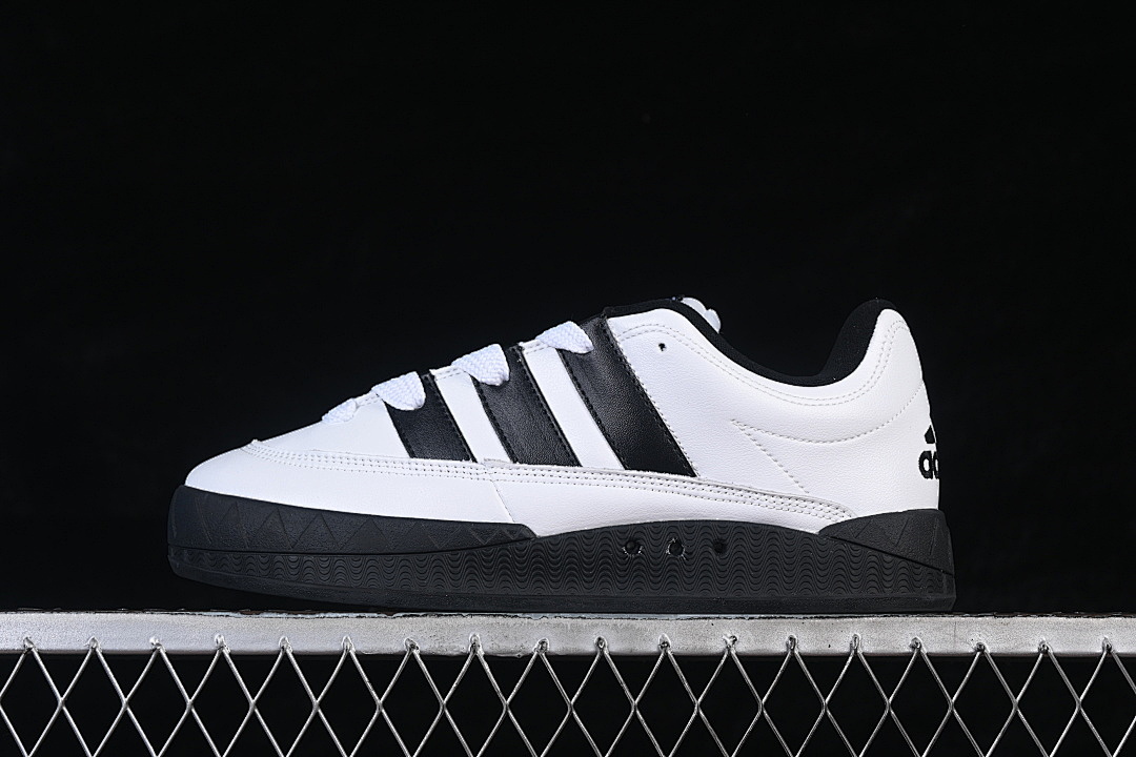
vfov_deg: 18.2
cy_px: 378
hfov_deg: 27.0
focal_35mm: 75
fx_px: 2366
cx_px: 568
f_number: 8
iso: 160
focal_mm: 50
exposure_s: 1/80
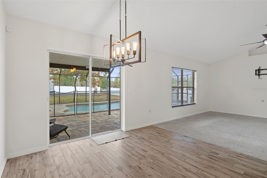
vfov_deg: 70.4
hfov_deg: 93.3
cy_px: 89
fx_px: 126
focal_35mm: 17
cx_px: 134
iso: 320
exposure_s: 2
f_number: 8
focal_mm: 17
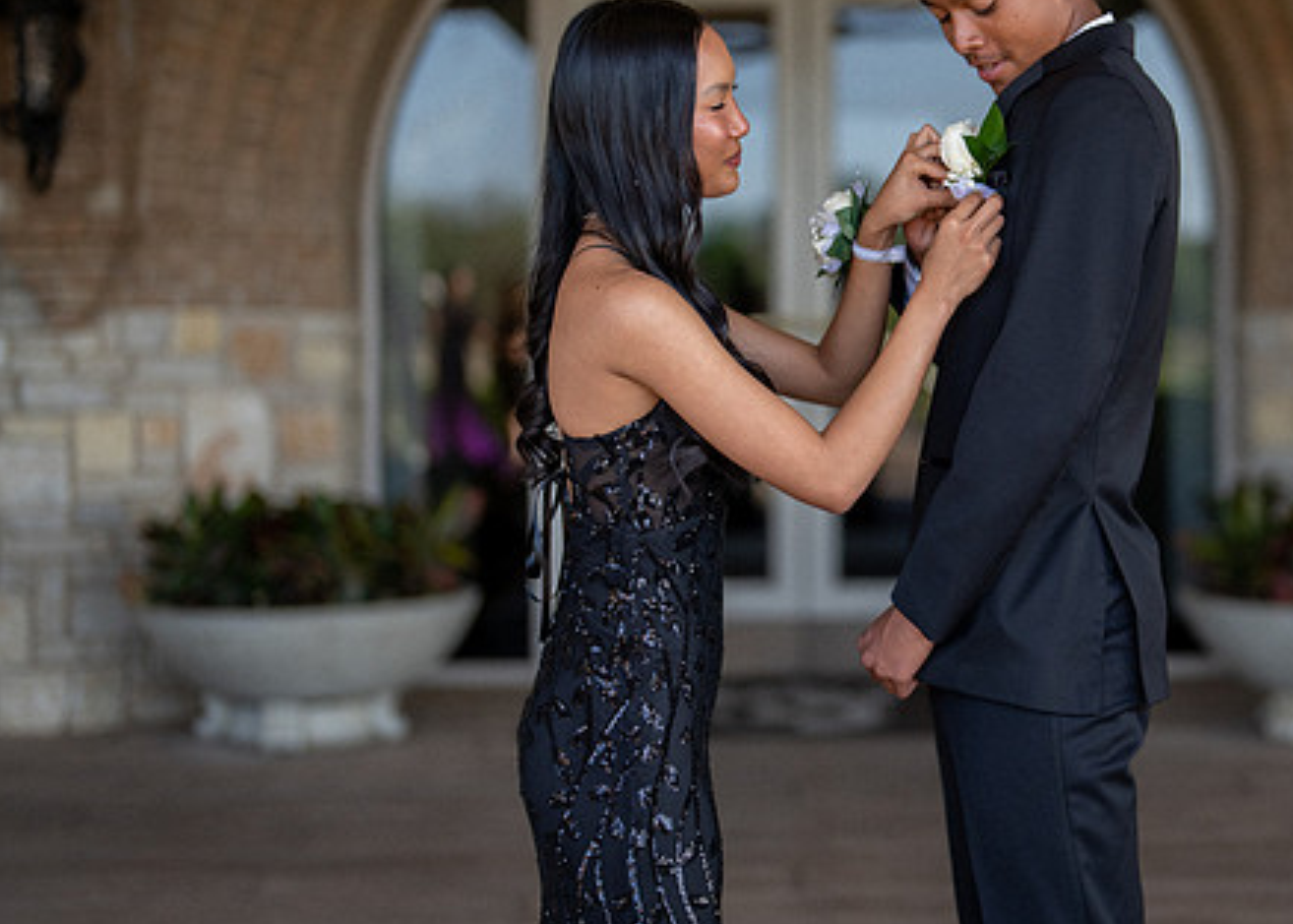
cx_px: 961
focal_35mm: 76
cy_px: 398
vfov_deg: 18.8
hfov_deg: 25.8
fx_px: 2791
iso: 160
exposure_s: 1/2000
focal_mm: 50
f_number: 1.2
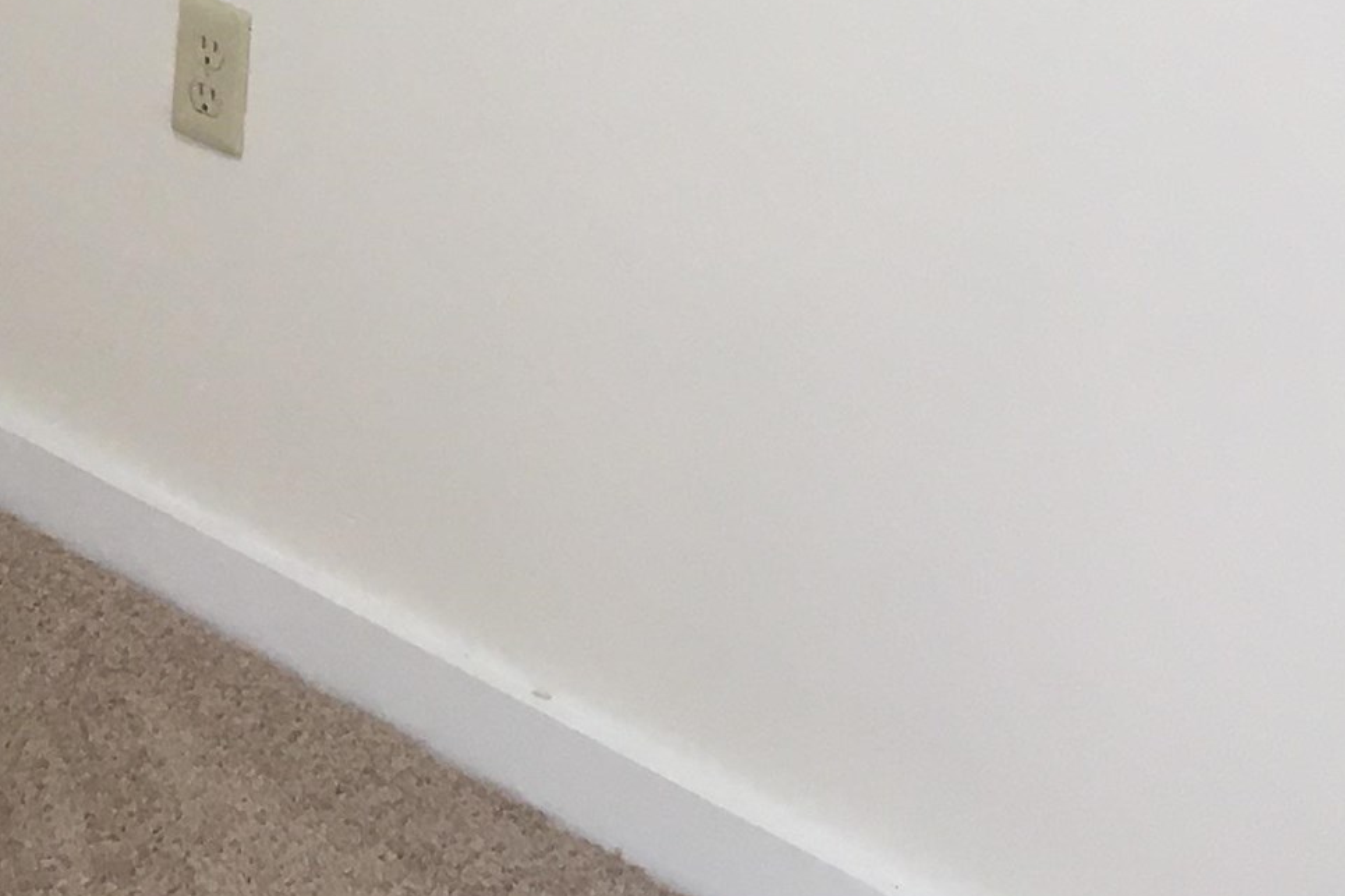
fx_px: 3586
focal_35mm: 96
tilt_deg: -12.7
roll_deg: -0.5
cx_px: -344
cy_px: -445
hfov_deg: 19.7
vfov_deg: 13.4
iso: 25
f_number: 2.2
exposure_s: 1/30
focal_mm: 4.15
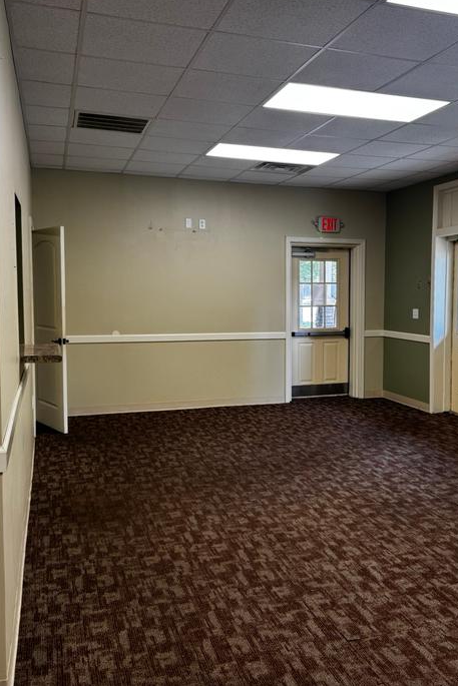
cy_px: 336
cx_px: 297
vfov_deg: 55.8
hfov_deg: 38.6
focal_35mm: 34
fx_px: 648
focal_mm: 6.76
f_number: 1.78
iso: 125
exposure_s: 1/120
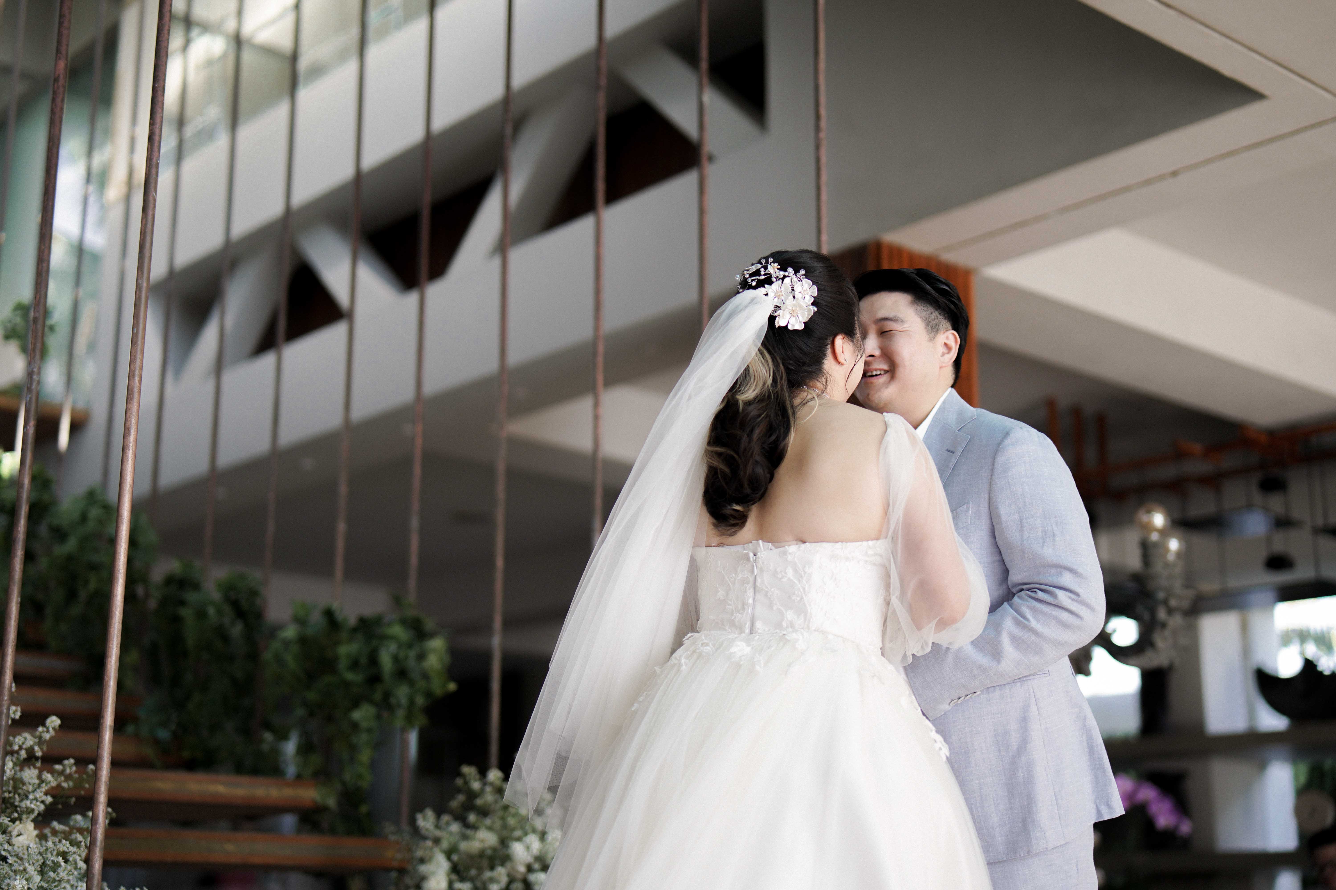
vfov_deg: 27.0
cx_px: 668
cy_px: 445
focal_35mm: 50
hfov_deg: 39.6
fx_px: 1855
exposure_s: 1/800
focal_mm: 50
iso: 200
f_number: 1.4
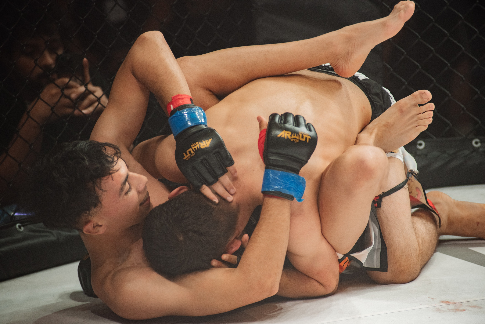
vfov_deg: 6.9
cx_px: 242
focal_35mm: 200
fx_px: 2695
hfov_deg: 10.3
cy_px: 162
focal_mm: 200
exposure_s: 1/400
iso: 1250
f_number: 4
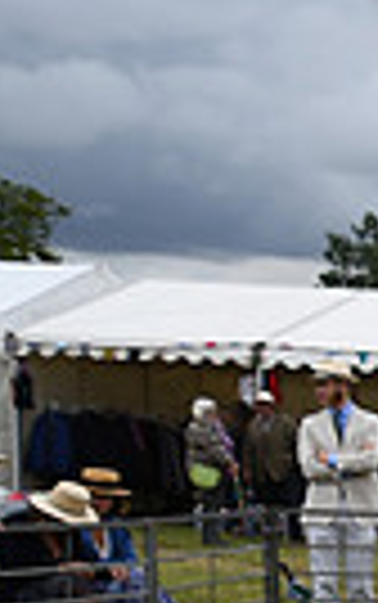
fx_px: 2467
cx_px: 1292
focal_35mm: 150
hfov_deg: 7.3
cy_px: 742
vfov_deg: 13.5
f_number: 5.6
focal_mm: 34
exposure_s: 1/1250
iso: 280
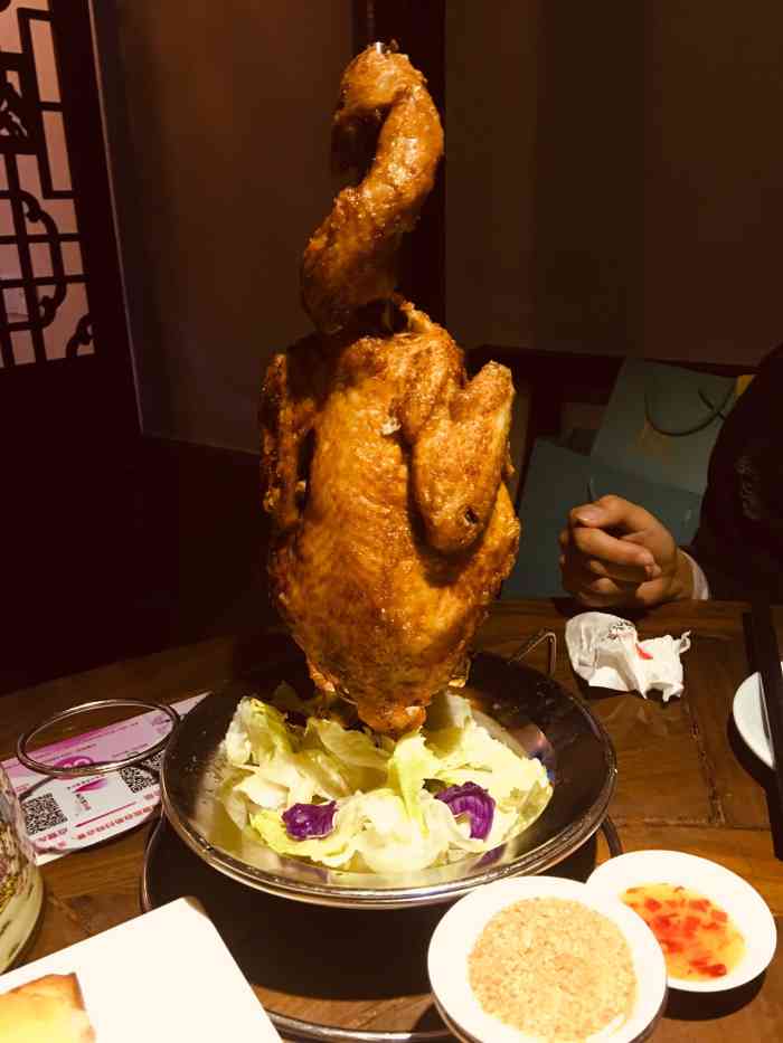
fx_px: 874
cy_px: 522
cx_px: 392
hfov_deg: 48.2
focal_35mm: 29
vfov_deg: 61.7
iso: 100
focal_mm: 4.15
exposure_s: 1/10
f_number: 2.2
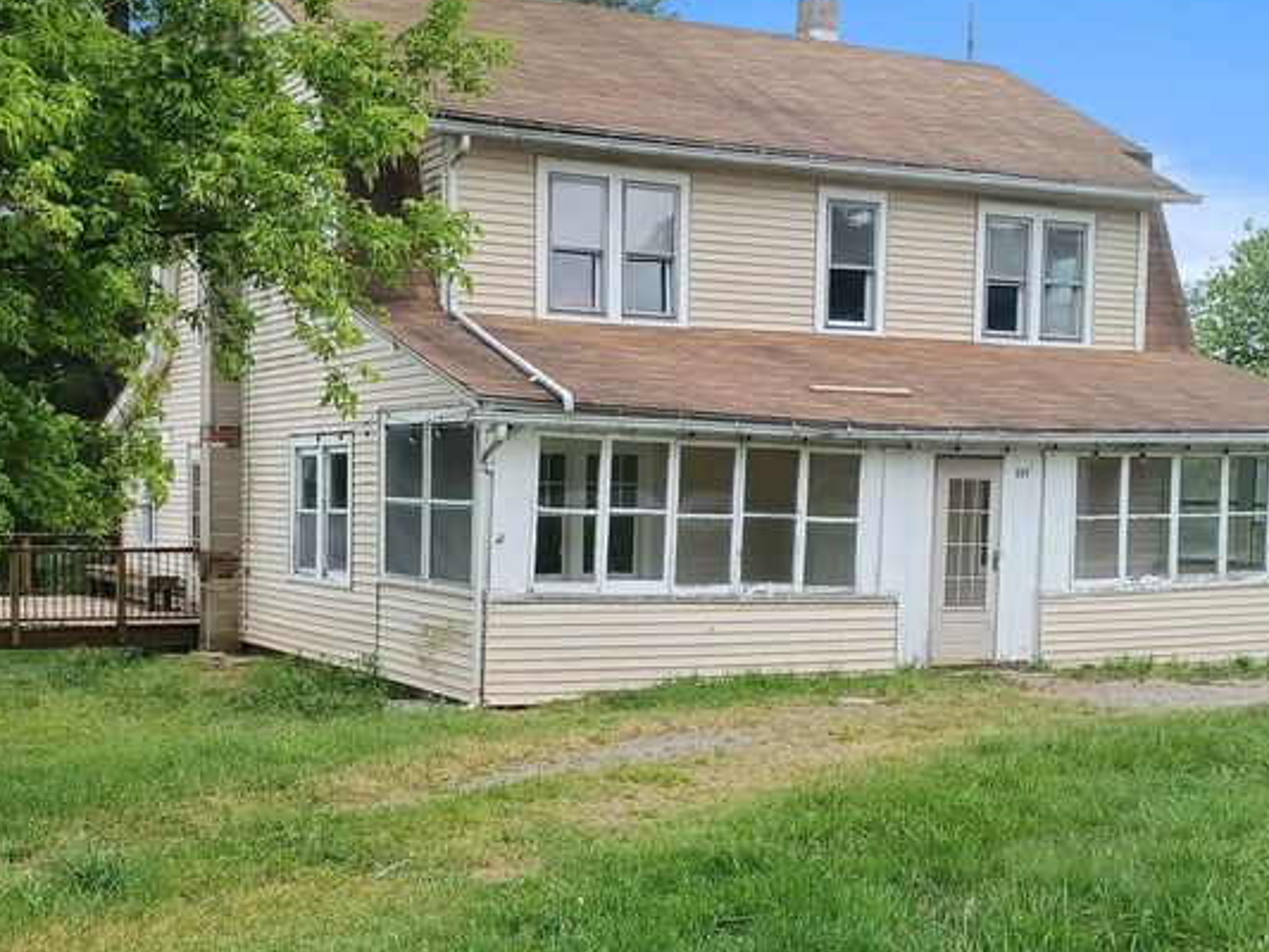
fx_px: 1760
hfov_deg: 39.5
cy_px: 631
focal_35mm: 48
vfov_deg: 30.1
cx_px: 524
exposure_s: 1/159
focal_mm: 4.6
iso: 32
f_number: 1.8
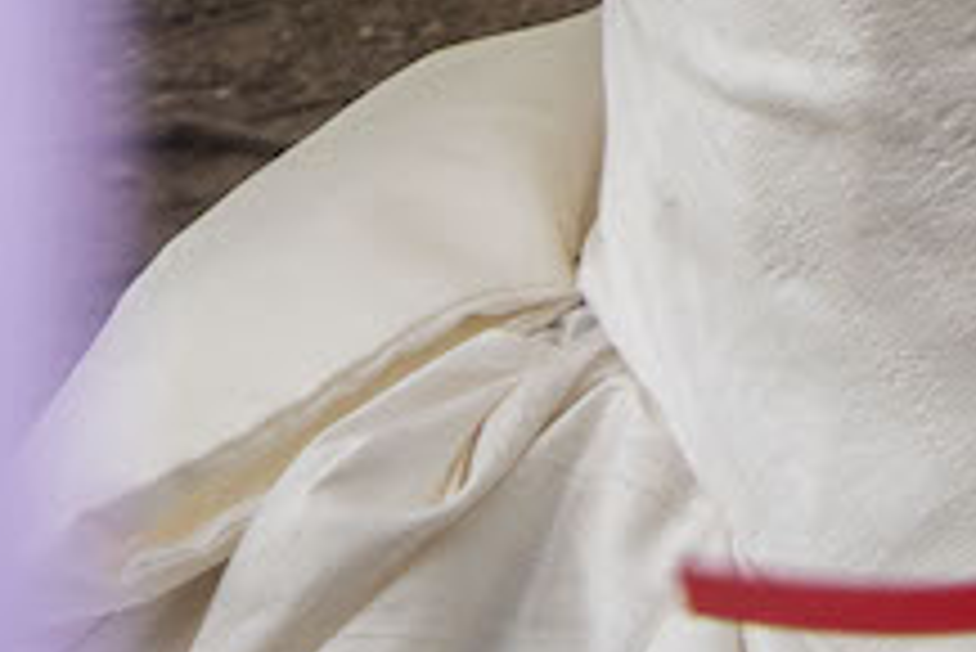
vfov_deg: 6.5
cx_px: 1273
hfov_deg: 10.1
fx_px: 5399
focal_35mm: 199
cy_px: -1124
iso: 500
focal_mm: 18
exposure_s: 1/160
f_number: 7.1
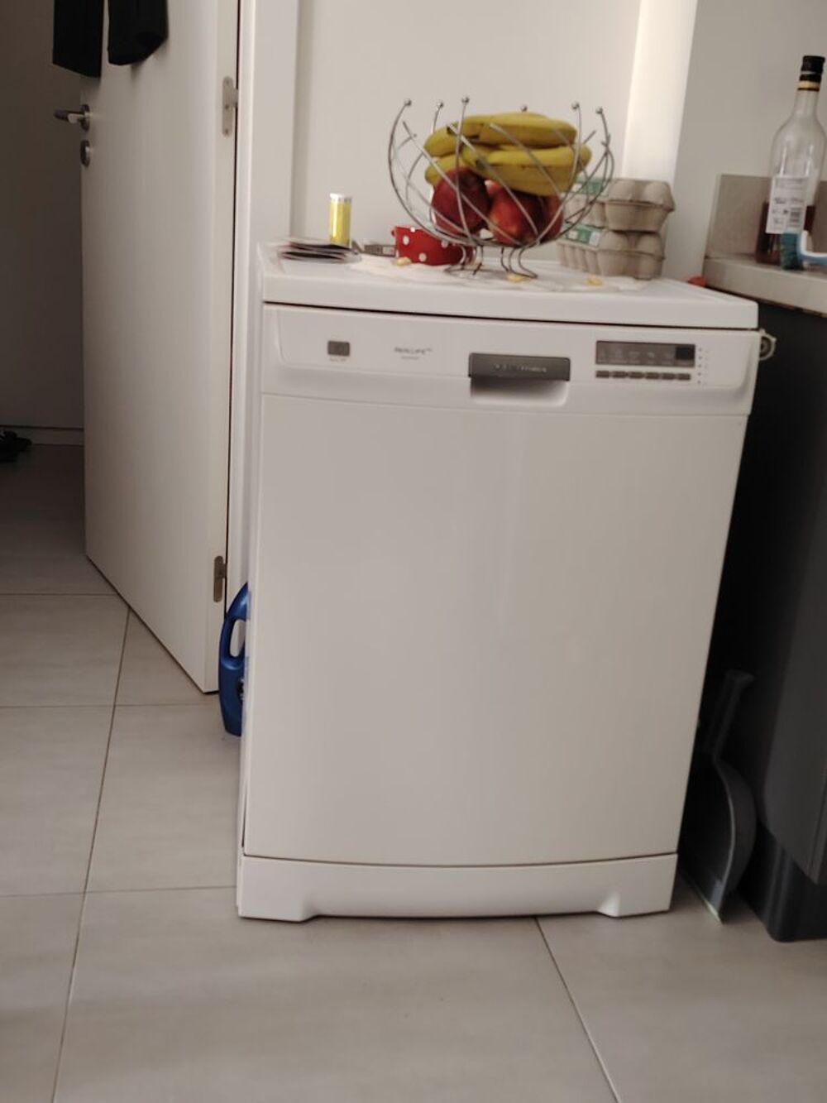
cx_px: 414
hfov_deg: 37.7
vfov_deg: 49.0
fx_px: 1210
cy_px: 552
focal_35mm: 38
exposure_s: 1/33.3
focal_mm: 5.25
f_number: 1.75
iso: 903
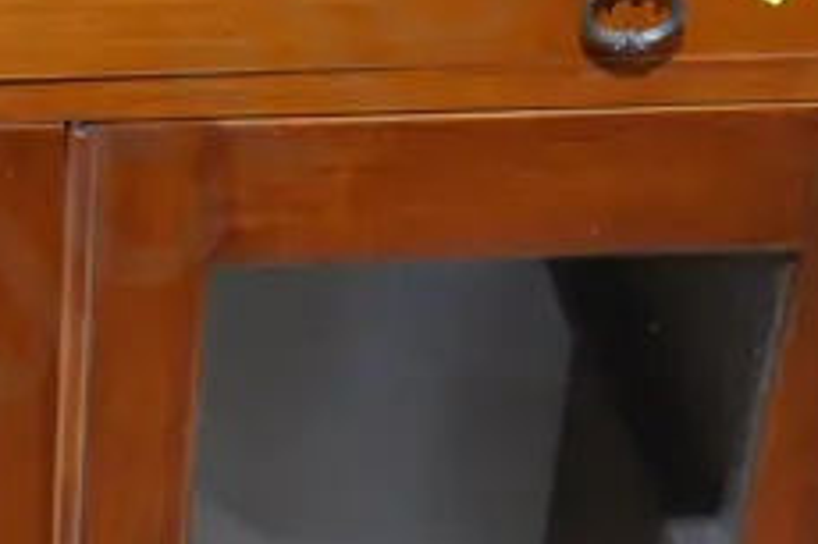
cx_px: 18
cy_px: 292
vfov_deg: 9.9
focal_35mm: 139
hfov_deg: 14.6
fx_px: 3156
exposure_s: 1/60
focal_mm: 15
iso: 800
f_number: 3.6
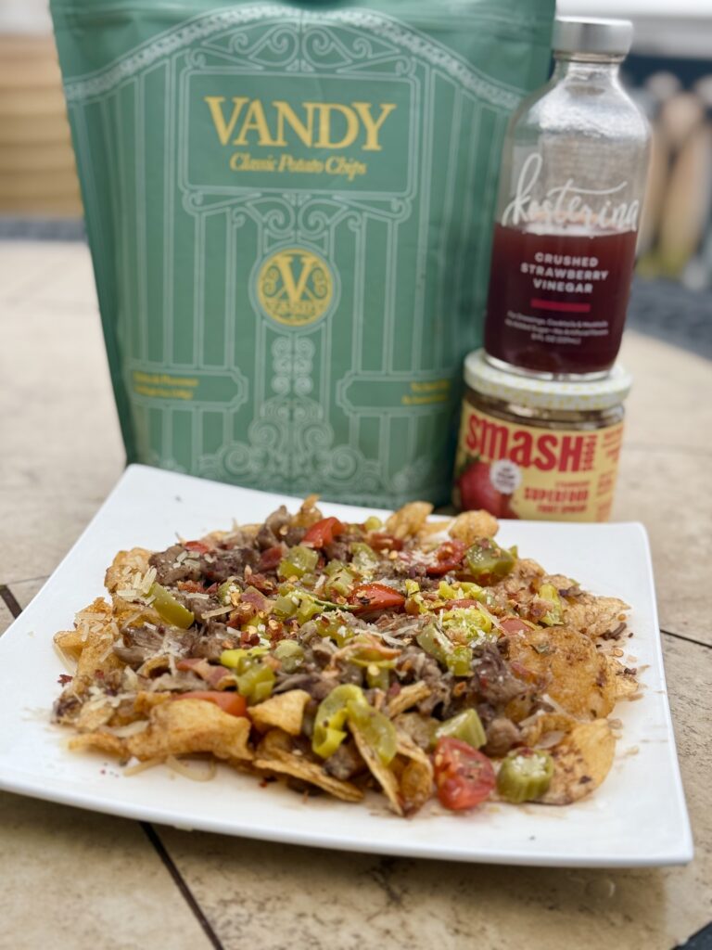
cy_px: 475
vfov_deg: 39.7
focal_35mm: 48
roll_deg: -2.0
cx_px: 356
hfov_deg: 30.3
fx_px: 1316
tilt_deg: -20.1
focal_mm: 6.76
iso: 64
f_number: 1.78
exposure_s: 1/786
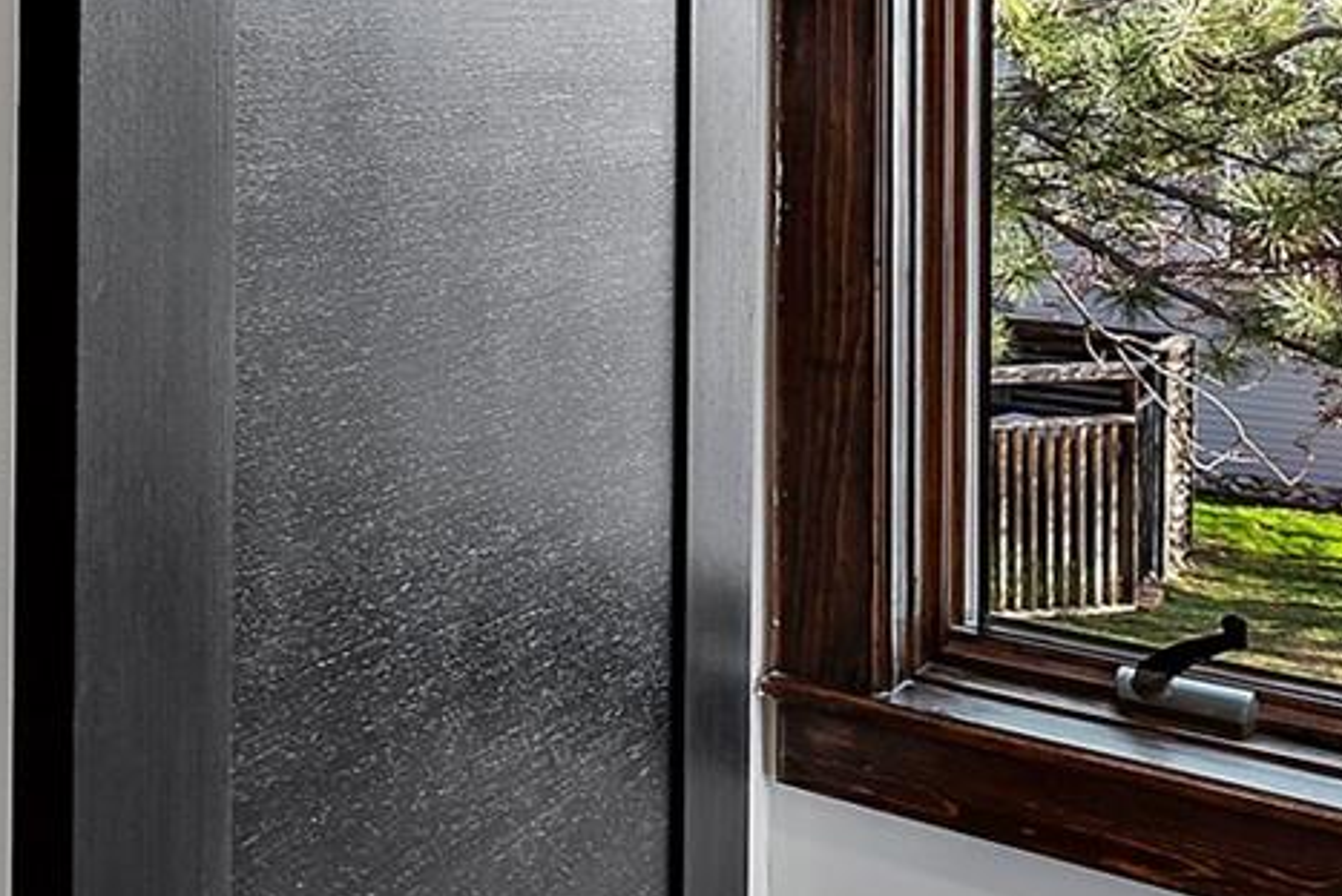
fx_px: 1880
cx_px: -247
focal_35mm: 50
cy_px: 78
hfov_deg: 32.7
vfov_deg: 25.9
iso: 80
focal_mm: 14.7
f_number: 8
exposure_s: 1
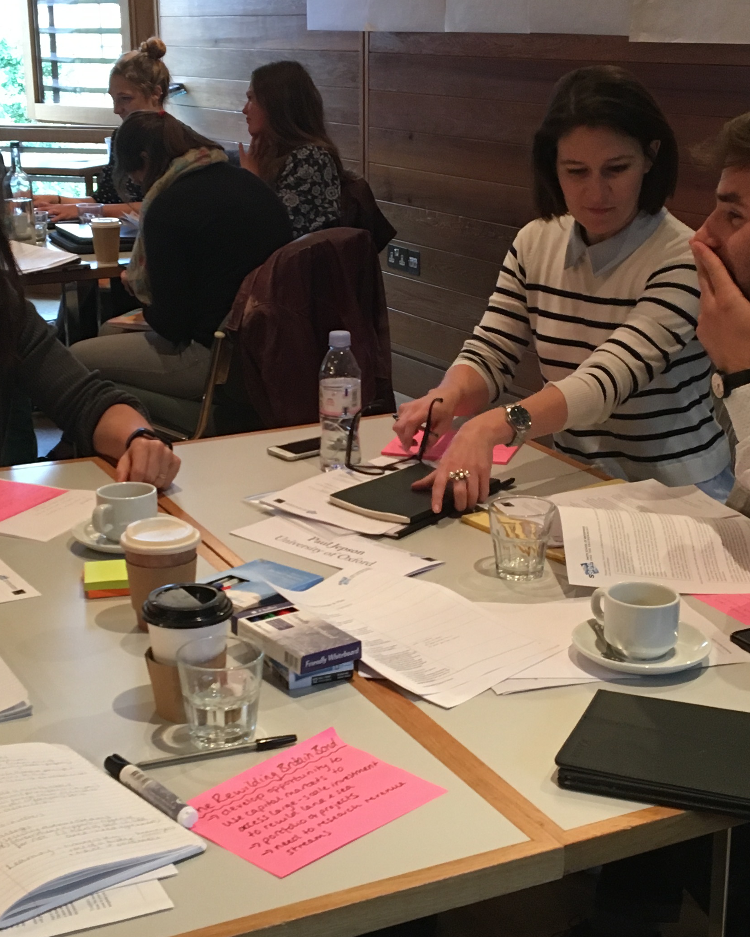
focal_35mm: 55
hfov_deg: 27.6
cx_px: 366
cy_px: 477
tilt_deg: -16.2
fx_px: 1526
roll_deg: -0.7
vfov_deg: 34.1
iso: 160
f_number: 2.2
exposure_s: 1/33
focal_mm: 4.15
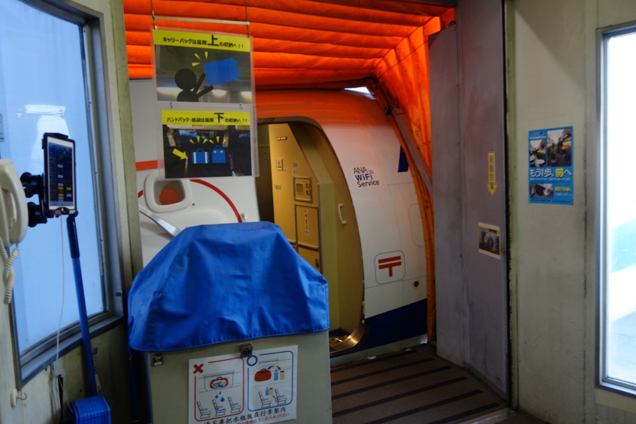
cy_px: 212
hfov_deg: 65.5
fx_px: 494
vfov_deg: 46.4
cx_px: 318
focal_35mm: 28
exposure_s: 1/50
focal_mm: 10.4
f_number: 1.8
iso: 125
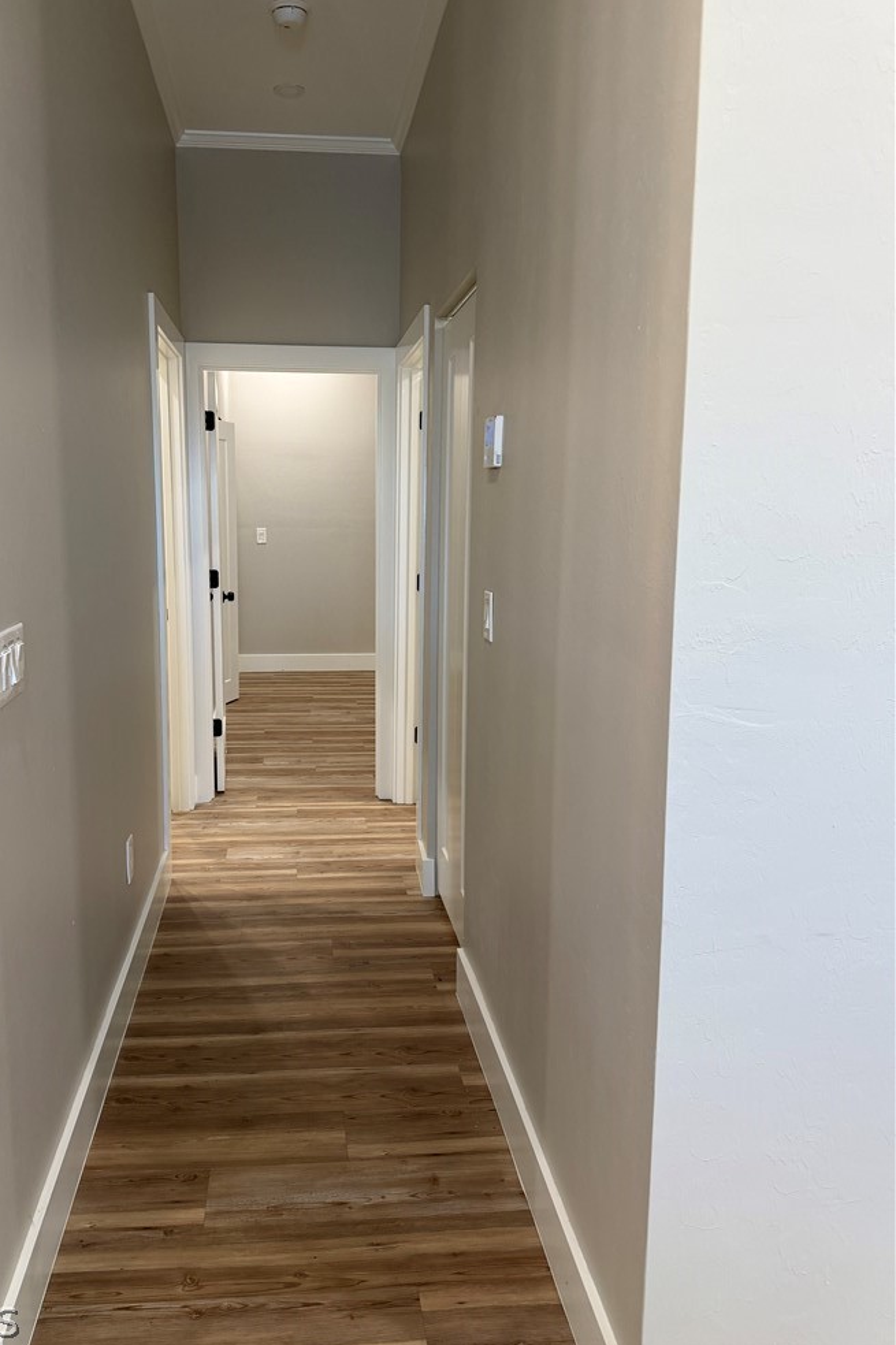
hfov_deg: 49.3
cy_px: 653
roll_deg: +0.2
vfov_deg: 69.4
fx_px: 971
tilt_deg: -8.2
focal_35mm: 26
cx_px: 372
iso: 200
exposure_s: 1/60
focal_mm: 6.76
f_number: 1.78
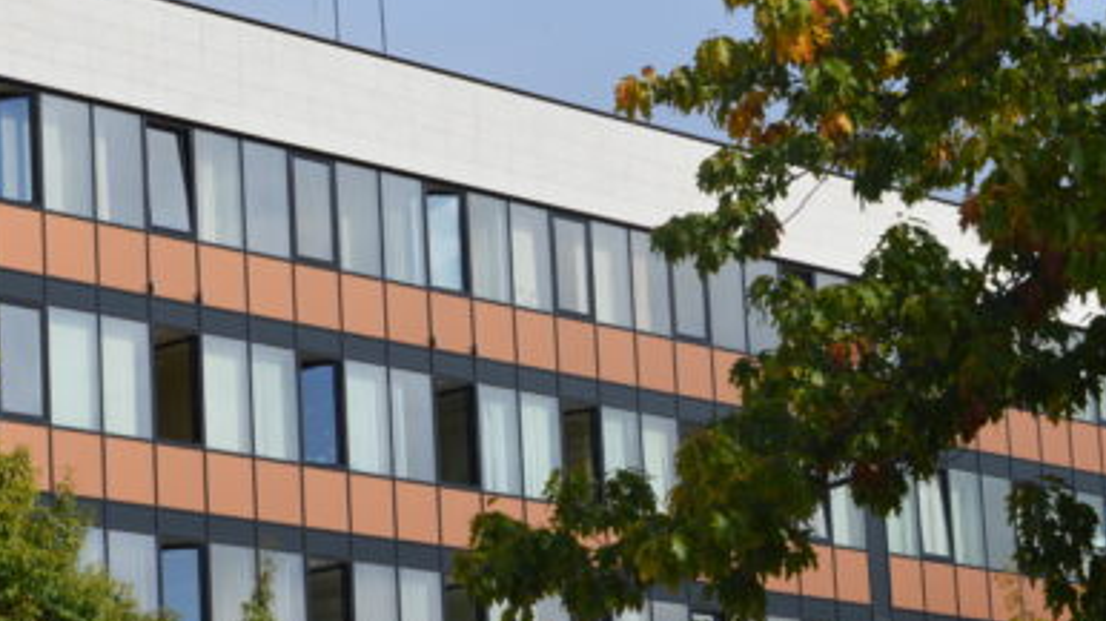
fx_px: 4398
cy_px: 388
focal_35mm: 150
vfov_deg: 8.1
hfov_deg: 14.3
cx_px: 490
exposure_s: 1/320
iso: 100
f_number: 9
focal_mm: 48
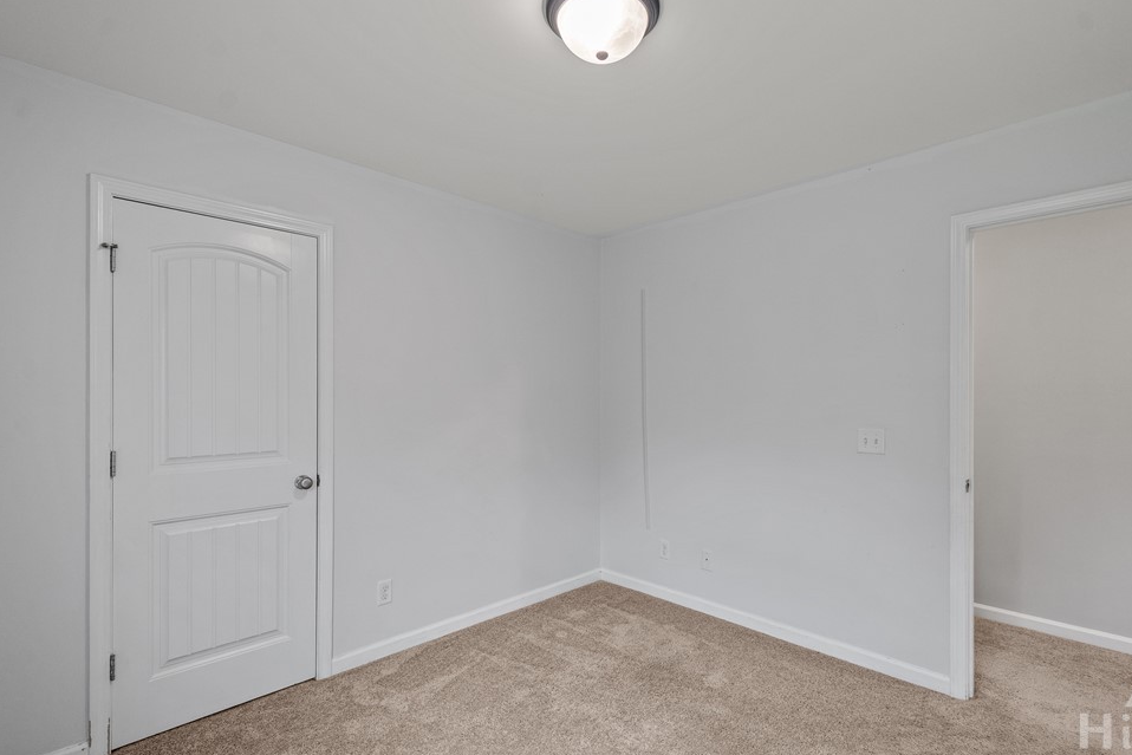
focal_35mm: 17
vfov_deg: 70.4
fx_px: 535
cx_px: 591
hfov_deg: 93.2
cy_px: 392
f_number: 6.3
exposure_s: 1/30
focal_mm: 15
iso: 2500
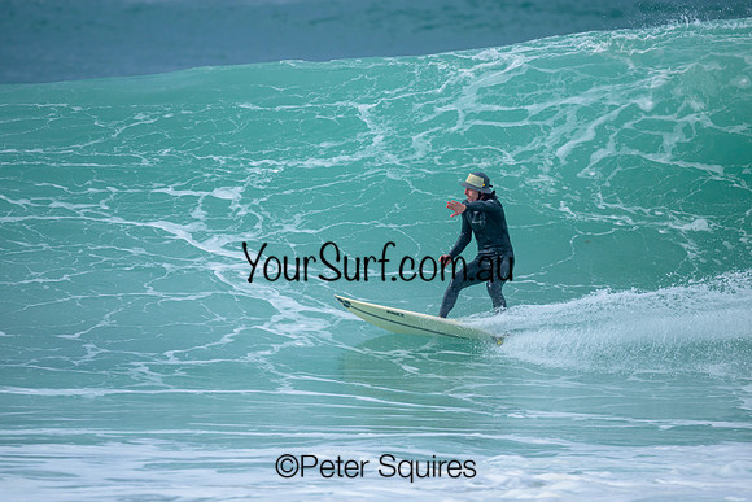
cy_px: 255
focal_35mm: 827
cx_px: 389
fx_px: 17285
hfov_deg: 2.5
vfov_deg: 1.7
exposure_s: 1/2000
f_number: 6.3
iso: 400
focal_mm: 800
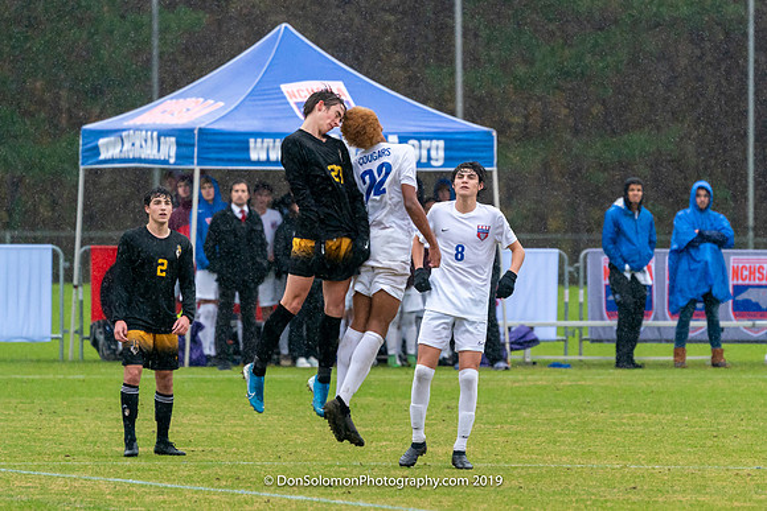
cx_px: 465
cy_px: 307
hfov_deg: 4.9
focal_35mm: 424
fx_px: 9041
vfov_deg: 3.2
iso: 3200
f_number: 5.6
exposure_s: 1/1000
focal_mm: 315
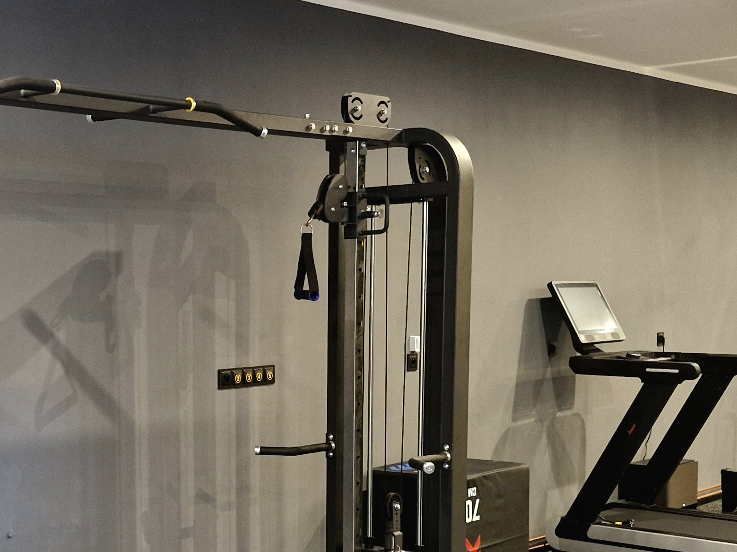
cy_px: 429
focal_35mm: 59
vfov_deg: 24.5
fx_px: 1256
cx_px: 179
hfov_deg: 32.1
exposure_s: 1/33
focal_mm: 5.54
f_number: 1.8
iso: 500
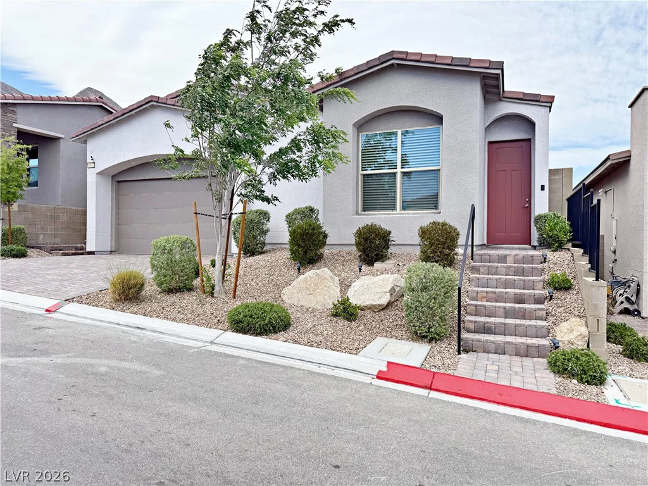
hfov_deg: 71.6
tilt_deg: -0.8
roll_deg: -0.7
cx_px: 324
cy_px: 243
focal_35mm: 24
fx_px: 449
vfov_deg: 56.8
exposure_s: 1/2907
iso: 100
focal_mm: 6.76
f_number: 1.78
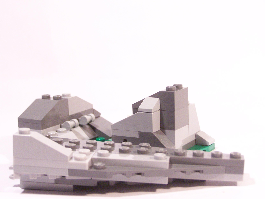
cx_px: 132
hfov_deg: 28.2
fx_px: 528
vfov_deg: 21.3
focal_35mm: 69
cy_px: 100
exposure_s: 1/30
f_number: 3.6
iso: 400
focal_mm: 11.5
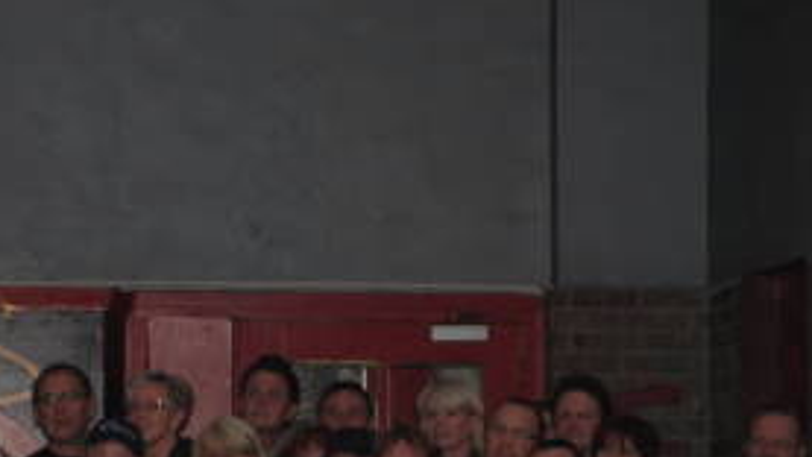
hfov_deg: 14.2
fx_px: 3229
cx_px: 132
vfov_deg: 8.1
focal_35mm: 150
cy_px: 441
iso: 200
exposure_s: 1/60
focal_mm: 55
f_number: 4
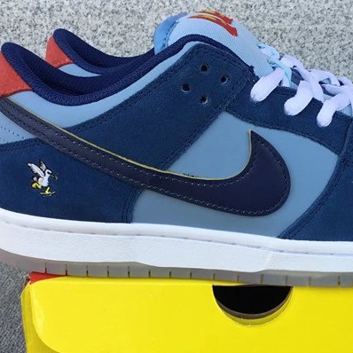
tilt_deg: -19.0
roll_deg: -0.7
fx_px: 715
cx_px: 255
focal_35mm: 62
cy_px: 242
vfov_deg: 27.5
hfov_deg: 27.4
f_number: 2.4
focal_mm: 3.3
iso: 25
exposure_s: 1/175
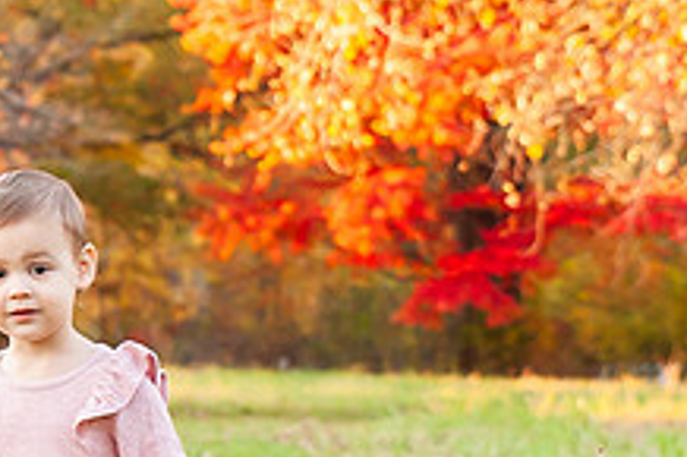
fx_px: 4271
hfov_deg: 9.1
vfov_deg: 6.1
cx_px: 0
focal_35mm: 224
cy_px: 401
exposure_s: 1/200
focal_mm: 58
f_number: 4.5
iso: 640
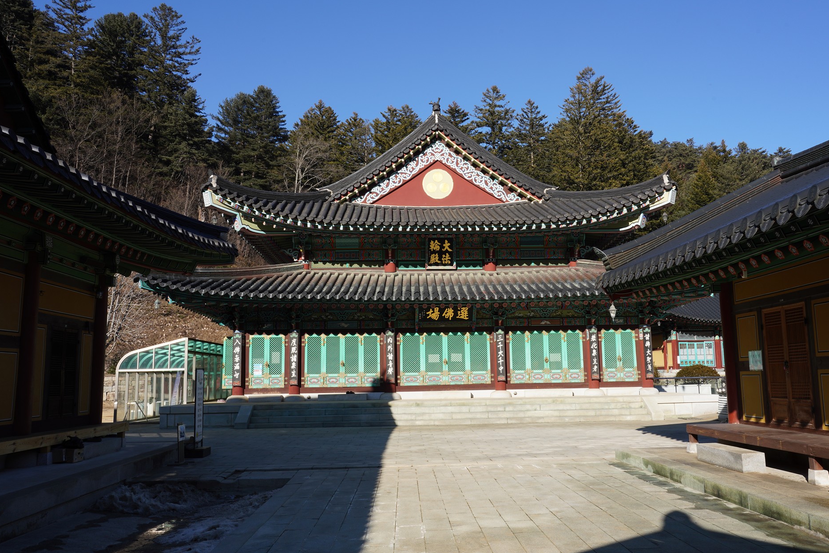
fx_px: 691
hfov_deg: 61.9
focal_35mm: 30
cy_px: 272
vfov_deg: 43.6
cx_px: 440
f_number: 18
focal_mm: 28
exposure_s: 1/100
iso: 200
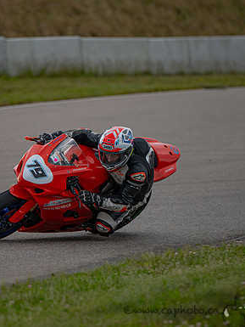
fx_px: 3565
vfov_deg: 5.2
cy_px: 164
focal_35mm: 378
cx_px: 82
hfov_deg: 3.9
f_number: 2.8
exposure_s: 1/1600
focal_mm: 200
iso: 100
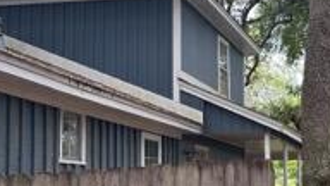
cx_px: 227
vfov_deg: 13.9
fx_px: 761
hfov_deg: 24.3
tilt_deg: +9.0
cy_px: 112
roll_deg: +1.1
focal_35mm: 87
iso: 64
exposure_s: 1/195
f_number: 1.78
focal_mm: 6.76
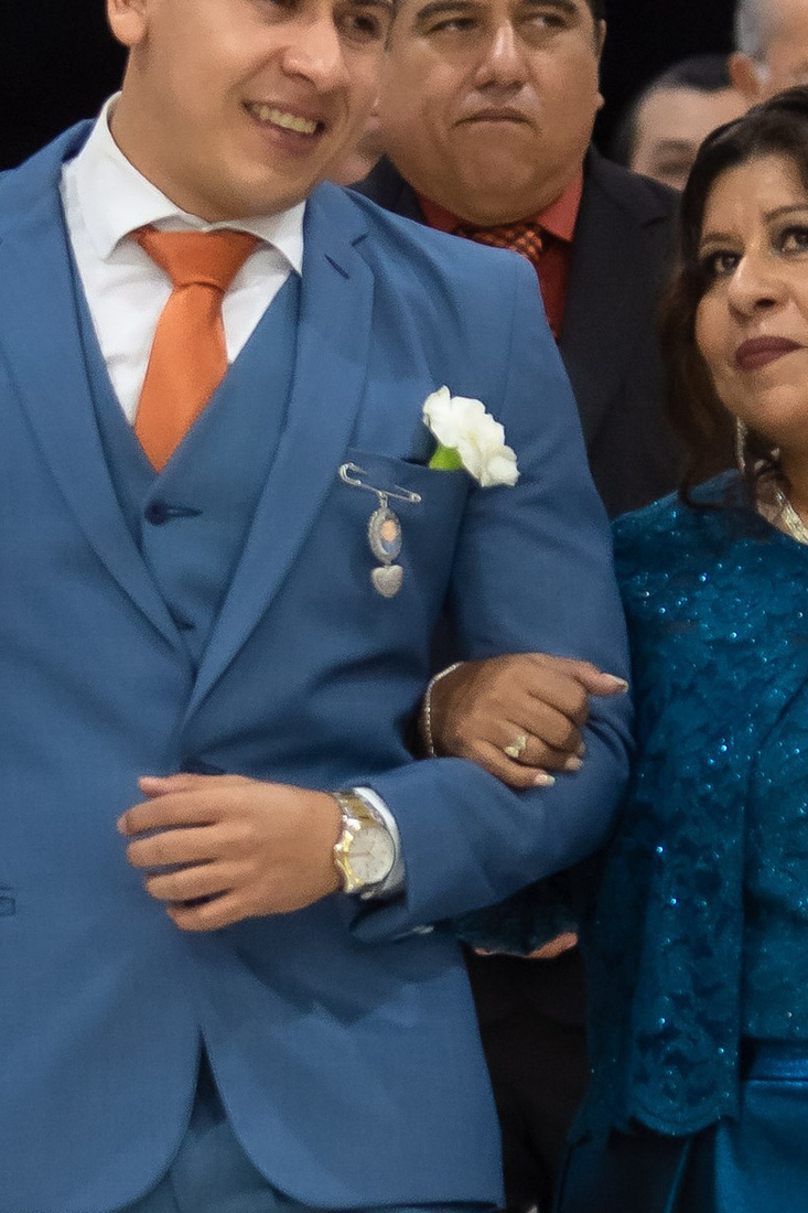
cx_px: 388
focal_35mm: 681
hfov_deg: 2.0
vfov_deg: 3.0
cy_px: 1078
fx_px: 22932
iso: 1600
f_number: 3.5
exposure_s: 1/125
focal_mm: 130
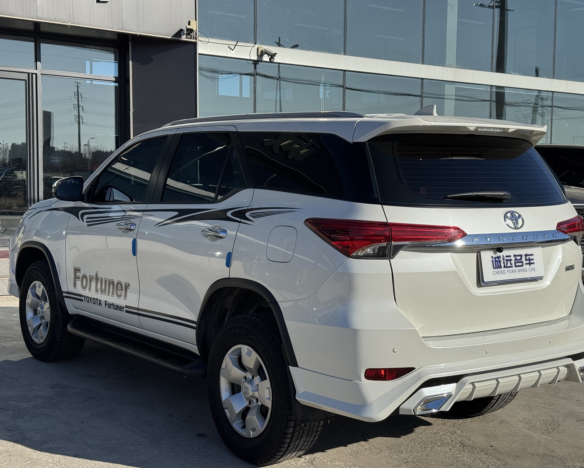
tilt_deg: -3.2
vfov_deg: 29.7
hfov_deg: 36.7
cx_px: 304
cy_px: 231
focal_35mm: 51
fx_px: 881
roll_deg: -0.7
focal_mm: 6.76
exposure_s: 1/7092
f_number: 1.78
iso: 64
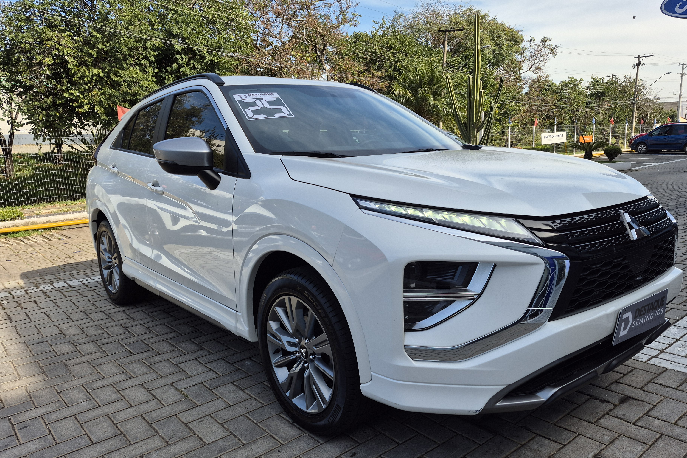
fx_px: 496
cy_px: 248
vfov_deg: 49.5
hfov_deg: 69.3
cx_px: 366
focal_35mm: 26
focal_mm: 5.4
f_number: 1.8
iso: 25
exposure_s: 1/932
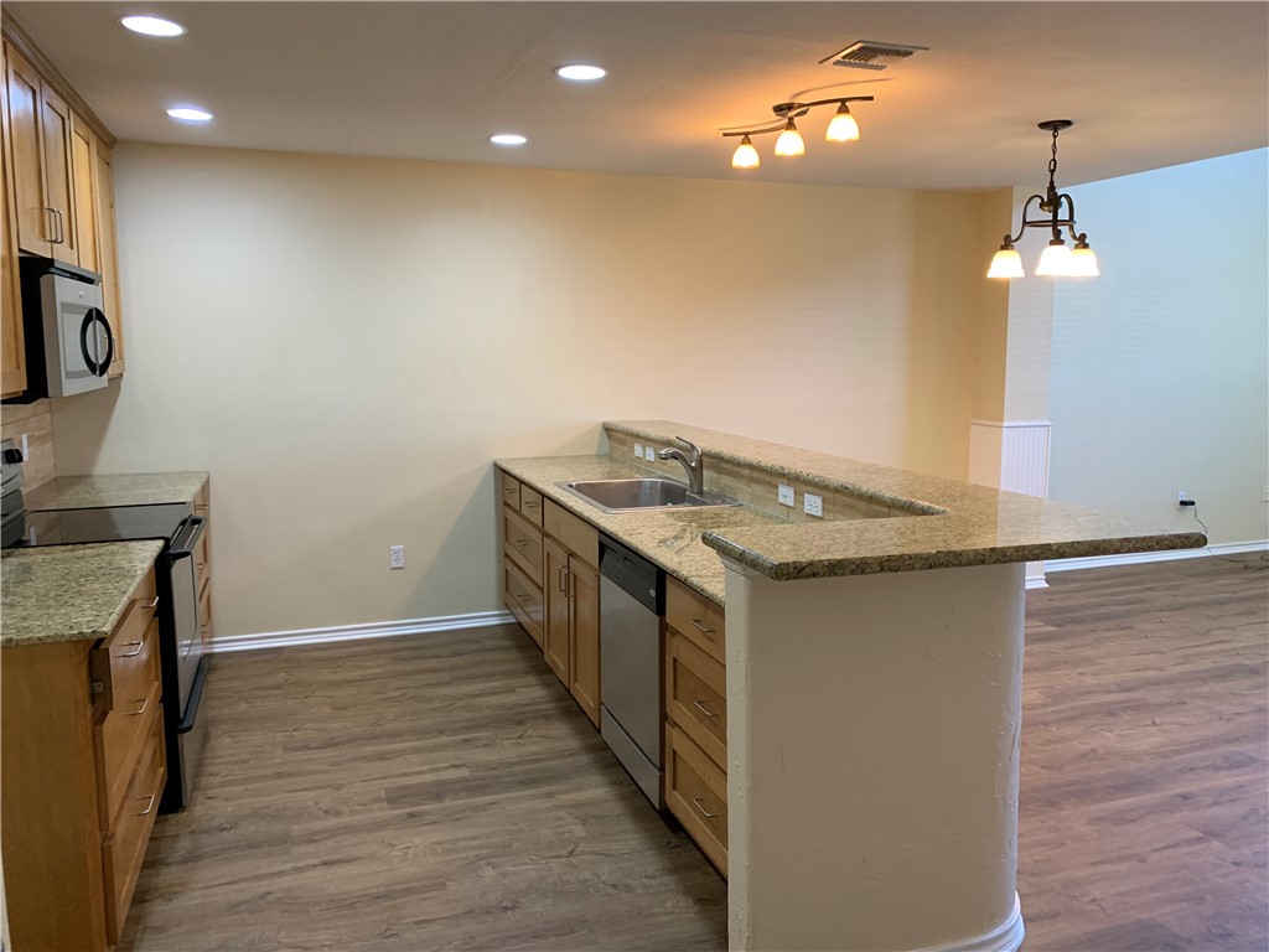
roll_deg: -0.3
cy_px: 476
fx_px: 953
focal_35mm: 26
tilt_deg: -8.0
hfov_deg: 67.3
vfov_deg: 53.1
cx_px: 634
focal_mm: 4.25
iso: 100
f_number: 1.8
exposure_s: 1/60
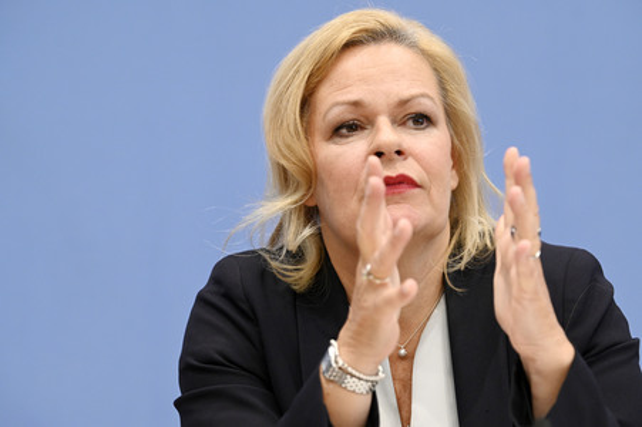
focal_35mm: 160
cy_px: 214
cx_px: 321
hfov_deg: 12.8
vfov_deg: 8.6
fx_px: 2851
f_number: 5
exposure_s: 1/640
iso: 4000
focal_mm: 160
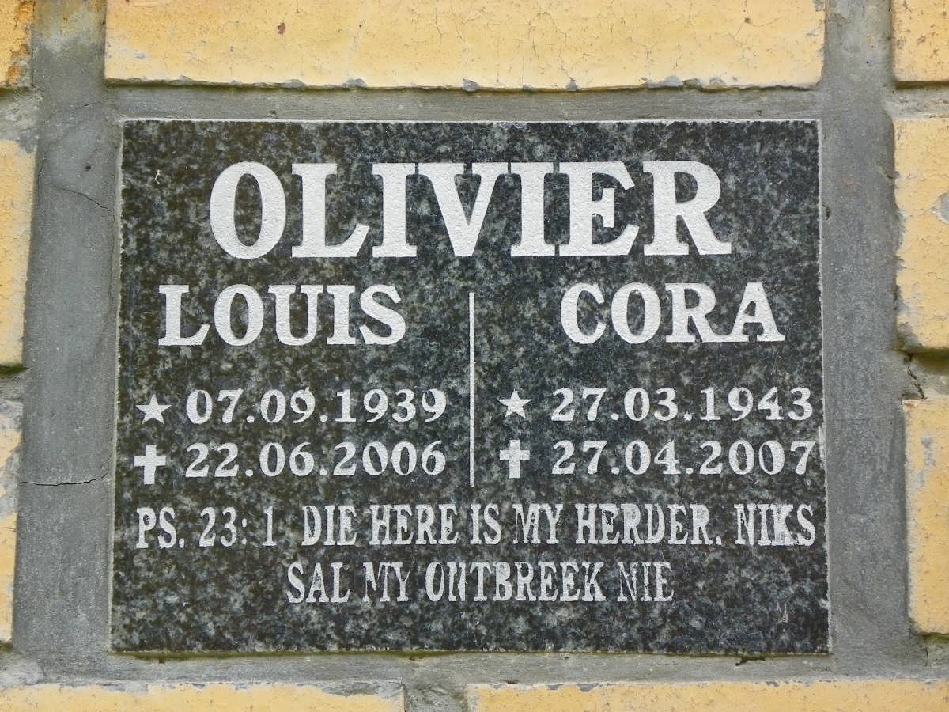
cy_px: 356
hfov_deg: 19.1
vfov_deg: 14.4
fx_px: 2824
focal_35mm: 103
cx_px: 474
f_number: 4
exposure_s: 1/50
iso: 125
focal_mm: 18.3
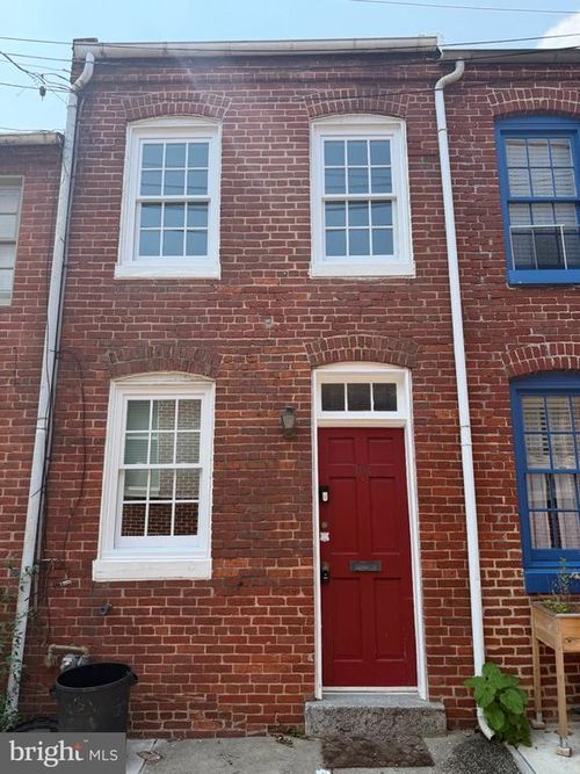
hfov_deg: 56.8
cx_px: 290
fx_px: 536
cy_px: 387
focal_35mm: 24
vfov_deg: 71.6
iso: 80
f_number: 1.78
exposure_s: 1/1618
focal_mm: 6.76
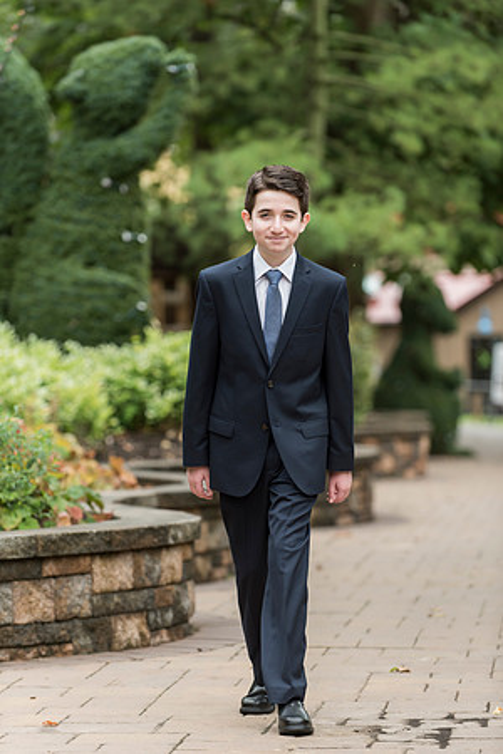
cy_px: 377
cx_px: 252
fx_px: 3248
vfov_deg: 13.2
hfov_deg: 8.9
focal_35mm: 155
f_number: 3.5
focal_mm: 155
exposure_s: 1/640
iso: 400
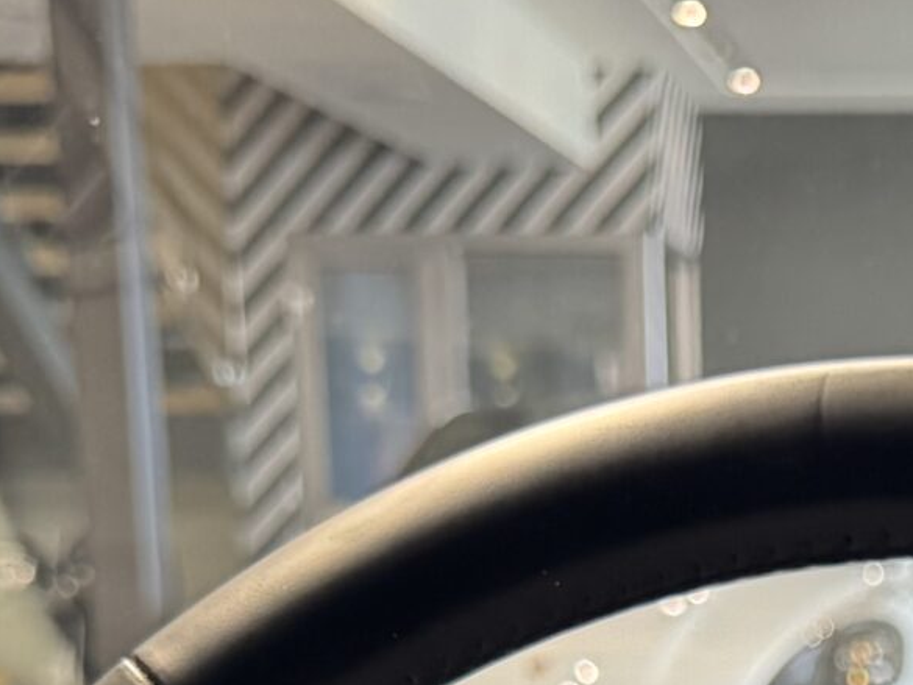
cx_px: 994
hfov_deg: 18.1
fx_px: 2770
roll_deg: +0.4
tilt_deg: -18.4
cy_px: 1440
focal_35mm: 105
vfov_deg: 12.2
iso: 640
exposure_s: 1/58
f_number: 1.78
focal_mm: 6.76
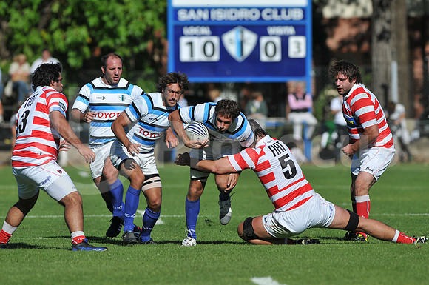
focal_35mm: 450
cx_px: 214
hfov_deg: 4.6
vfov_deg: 3.0
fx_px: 5355
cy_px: 142
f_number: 3.5
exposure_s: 1/4000
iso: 200
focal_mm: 300
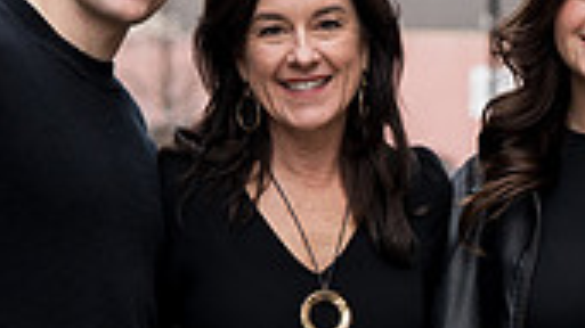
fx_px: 5411
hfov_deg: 6.2
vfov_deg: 3.5
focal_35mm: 349
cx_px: 246
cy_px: 330
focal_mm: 98
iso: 640
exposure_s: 1/125
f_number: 5
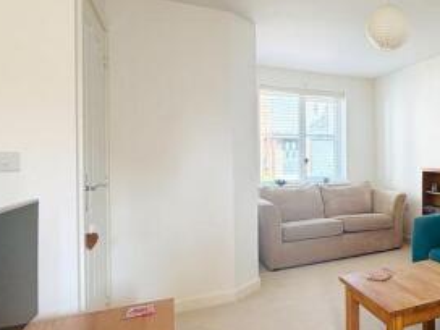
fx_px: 381
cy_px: 158
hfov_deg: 50.7
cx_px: 421
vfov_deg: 46.8
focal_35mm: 30
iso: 160
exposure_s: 1/121
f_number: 2.2
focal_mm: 2.22
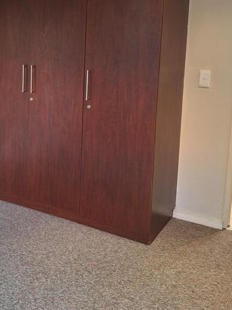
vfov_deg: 42.1
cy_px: 91
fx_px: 393
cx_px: 65
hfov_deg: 32.4
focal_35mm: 44
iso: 320
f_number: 1.8
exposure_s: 1/50
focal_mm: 4.69
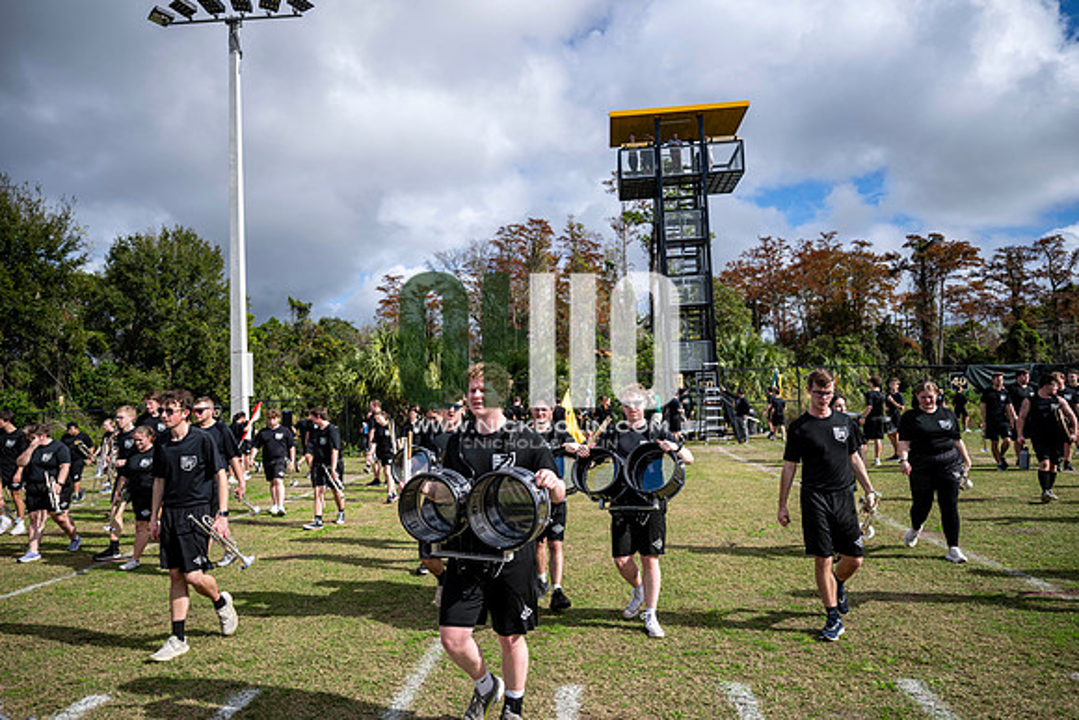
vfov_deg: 53.2
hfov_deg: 73.7
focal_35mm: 24
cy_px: 360
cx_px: 540
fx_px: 719
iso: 40
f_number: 2.8
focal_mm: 24
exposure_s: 1/1250
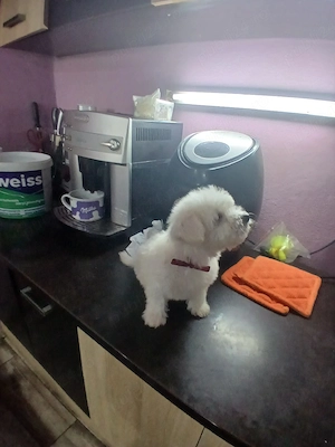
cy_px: 224
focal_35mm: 17
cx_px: 168
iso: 250
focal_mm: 1.4
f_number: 2.2
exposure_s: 1/33.3
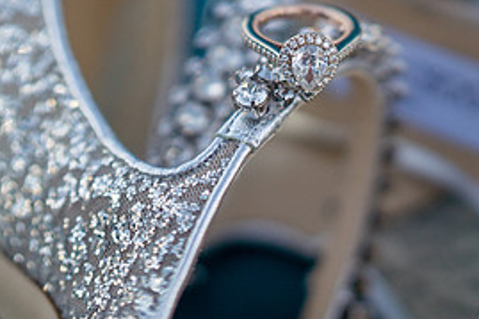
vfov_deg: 10.1
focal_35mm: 134
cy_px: 0
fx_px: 1782
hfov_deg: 15.3
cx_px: 327
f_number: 1.4
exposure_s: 1/4000
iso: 250
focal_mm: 50
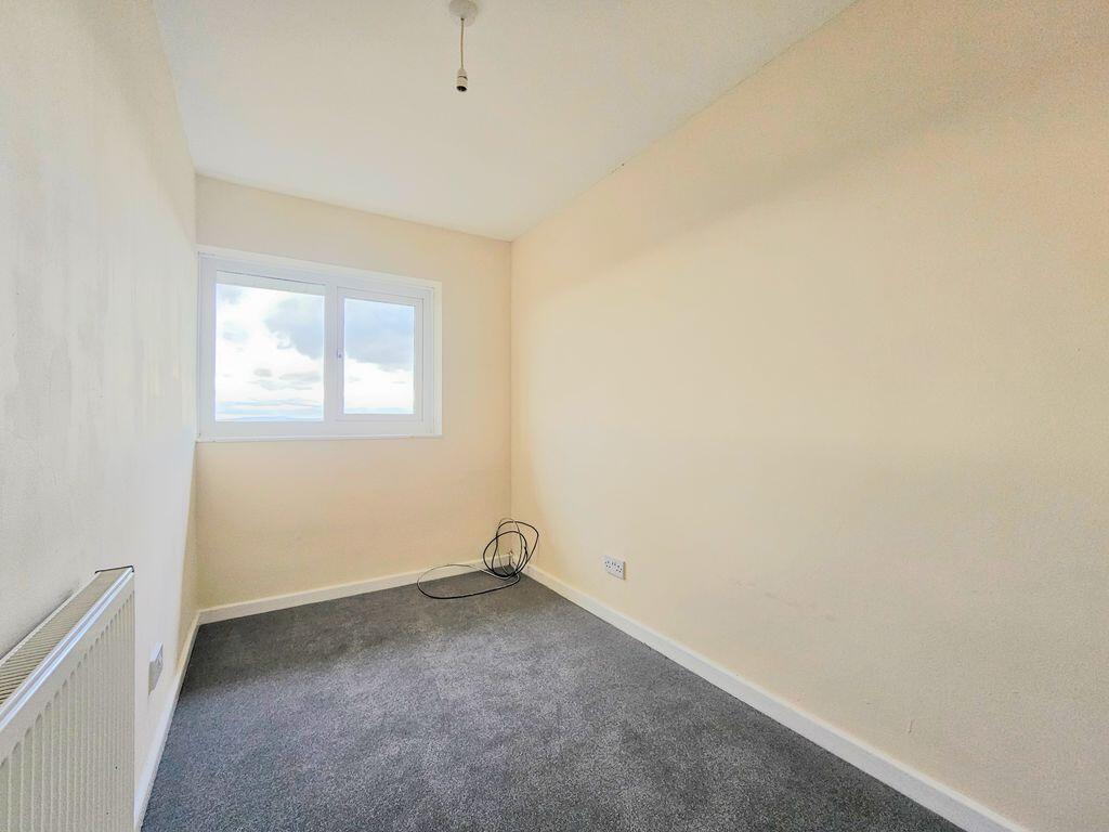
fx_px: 416
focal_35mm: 13
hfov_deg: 106.2
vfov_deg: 89.9
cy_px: 416
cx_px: 554
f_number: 2.2
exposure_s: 1/60
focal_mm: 2.2
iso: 100
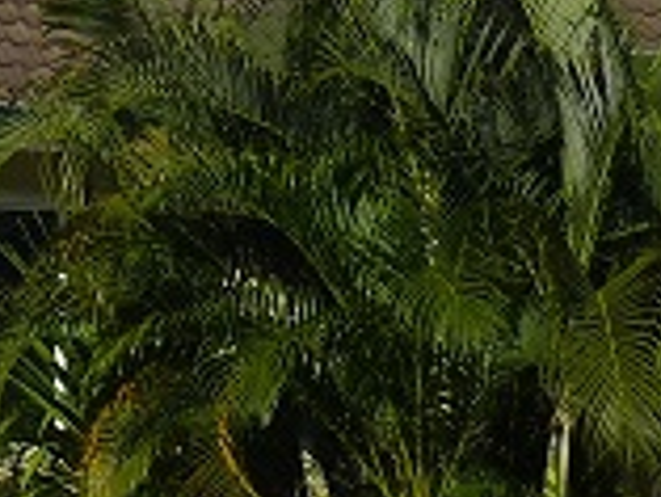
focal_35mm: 127
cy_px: 198
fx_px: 2427
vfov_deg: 11.7
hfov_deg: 15.4
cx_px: 101
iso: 100
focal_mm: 4.1
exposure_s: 1/500
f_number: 5
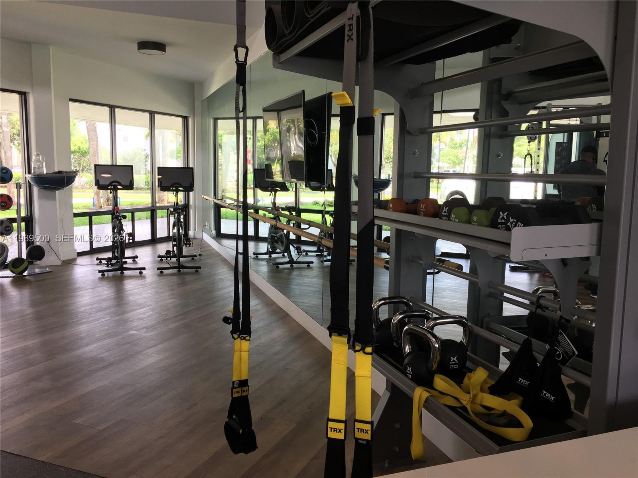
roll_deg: -2.2
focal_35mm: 29
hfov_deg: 61.7
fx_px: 534
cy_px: 239
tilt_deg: -6.2
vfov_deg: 48.2
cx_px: 319
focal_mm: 4.15
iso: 40
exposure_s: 1/120
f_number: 2.2
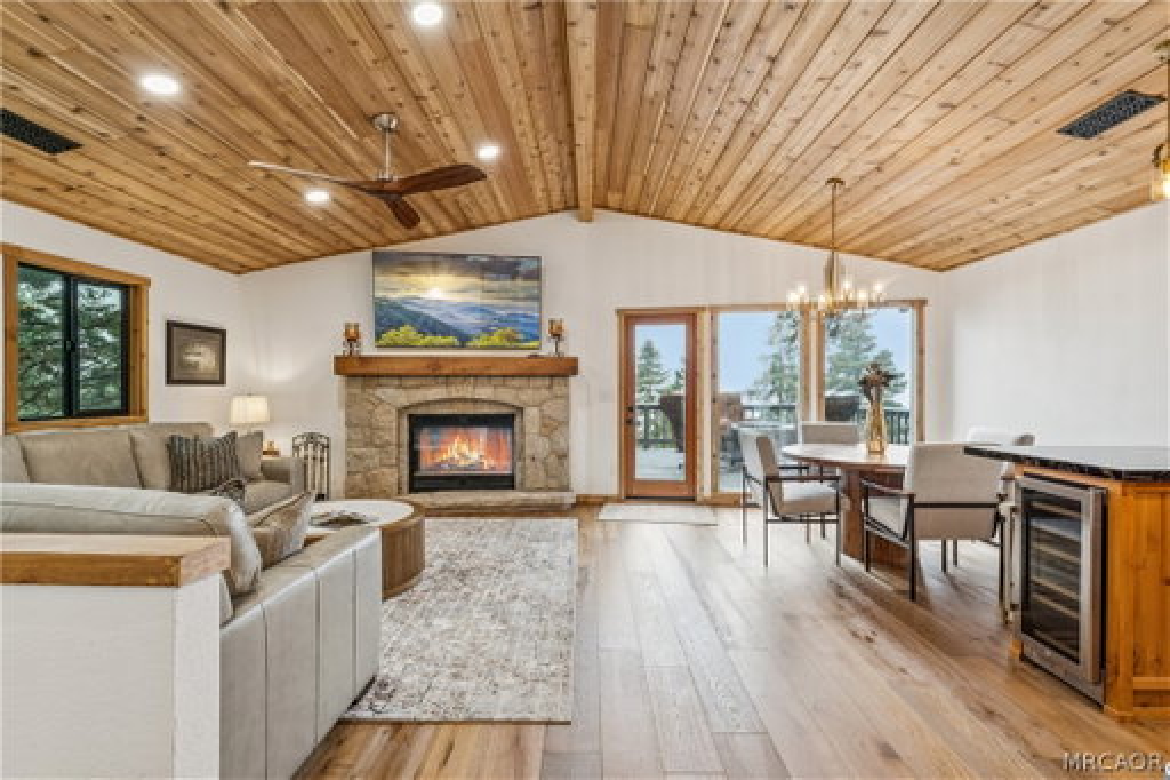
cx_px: 585
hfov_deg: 96.0
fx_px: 526
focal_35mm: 16
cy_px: 390
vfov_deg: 73.0
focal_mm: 16.2
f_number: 13
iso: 100
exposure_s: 1/3.33
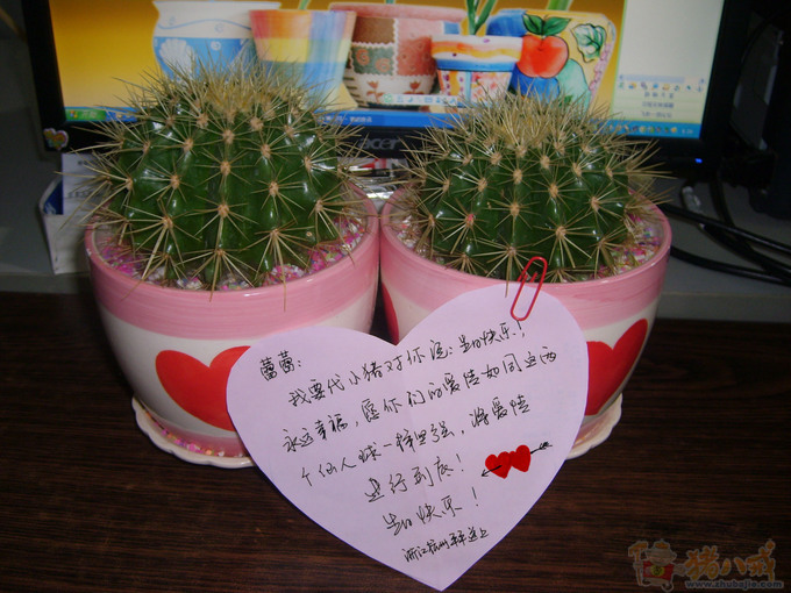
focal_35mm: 35
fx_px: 800
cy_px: 296
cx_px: 396
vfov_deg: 40.7
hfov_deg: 52.6
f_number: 2.8
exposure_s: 1/45
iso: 100
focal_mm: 5.8
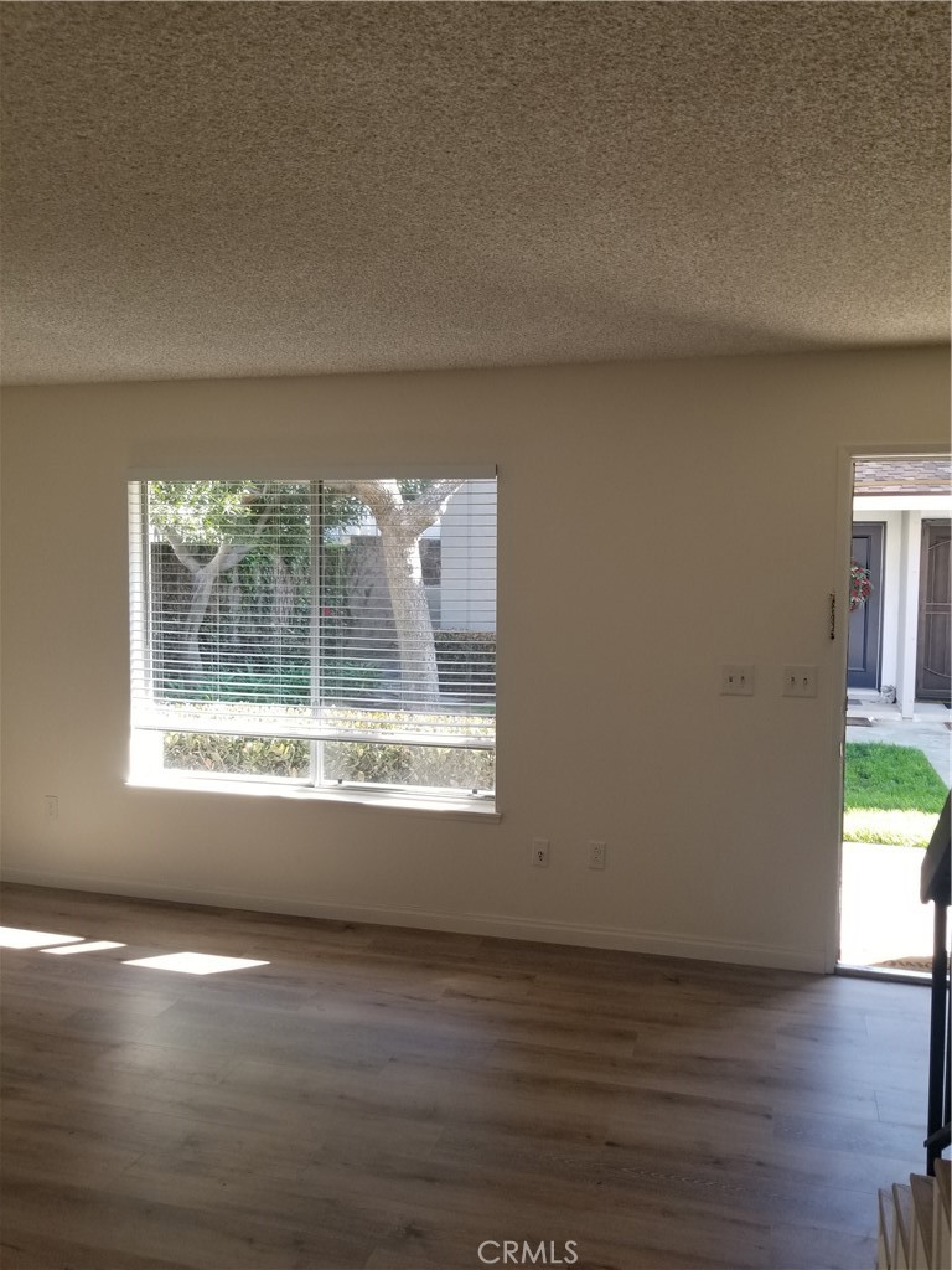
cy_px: 635
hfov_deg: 53.1
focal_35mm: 26
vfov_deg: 67.3
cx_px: 476
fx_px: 953
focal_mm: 4.25
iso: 50
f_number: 1.7
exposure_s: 1/130
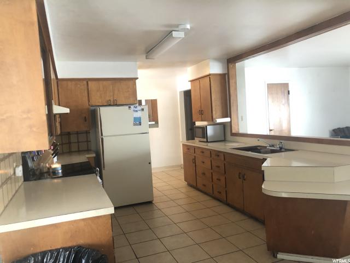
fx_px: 283
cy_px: 132
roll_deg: +3.4
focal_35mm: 28
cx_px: 175
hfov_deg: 63.4
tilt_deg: -3.4
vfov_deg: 49.7
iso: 100
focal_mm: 4
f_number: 1.8
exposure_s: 1/9
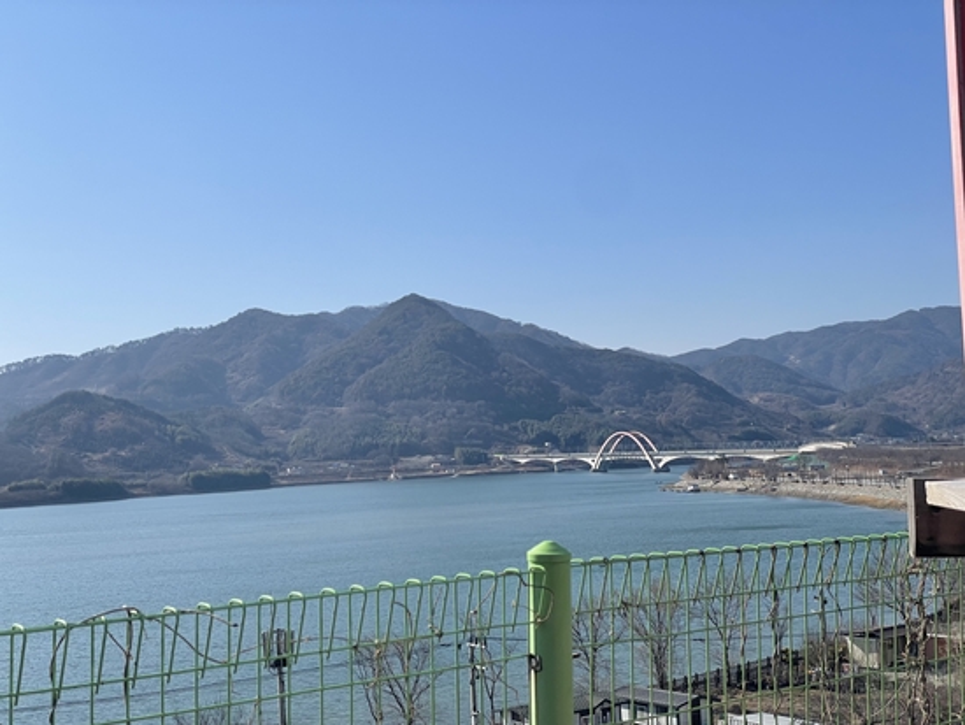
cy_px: 362
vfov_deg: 28.1
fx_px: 1450
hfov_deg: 36.8
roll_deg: +0.6
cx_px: 482
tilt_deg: +2.6
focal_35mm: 52
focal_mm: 6
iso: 25
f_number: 2
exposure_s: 1/2817
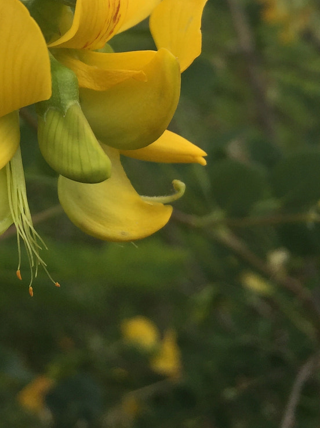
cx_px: -19
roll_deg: +3.9
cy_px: 53
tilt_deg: +8.7
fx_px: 777
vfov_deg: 29.6
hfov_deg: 22.2
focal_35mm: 63
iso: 32
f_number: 2.2
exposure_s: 1/628
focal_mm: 4.15
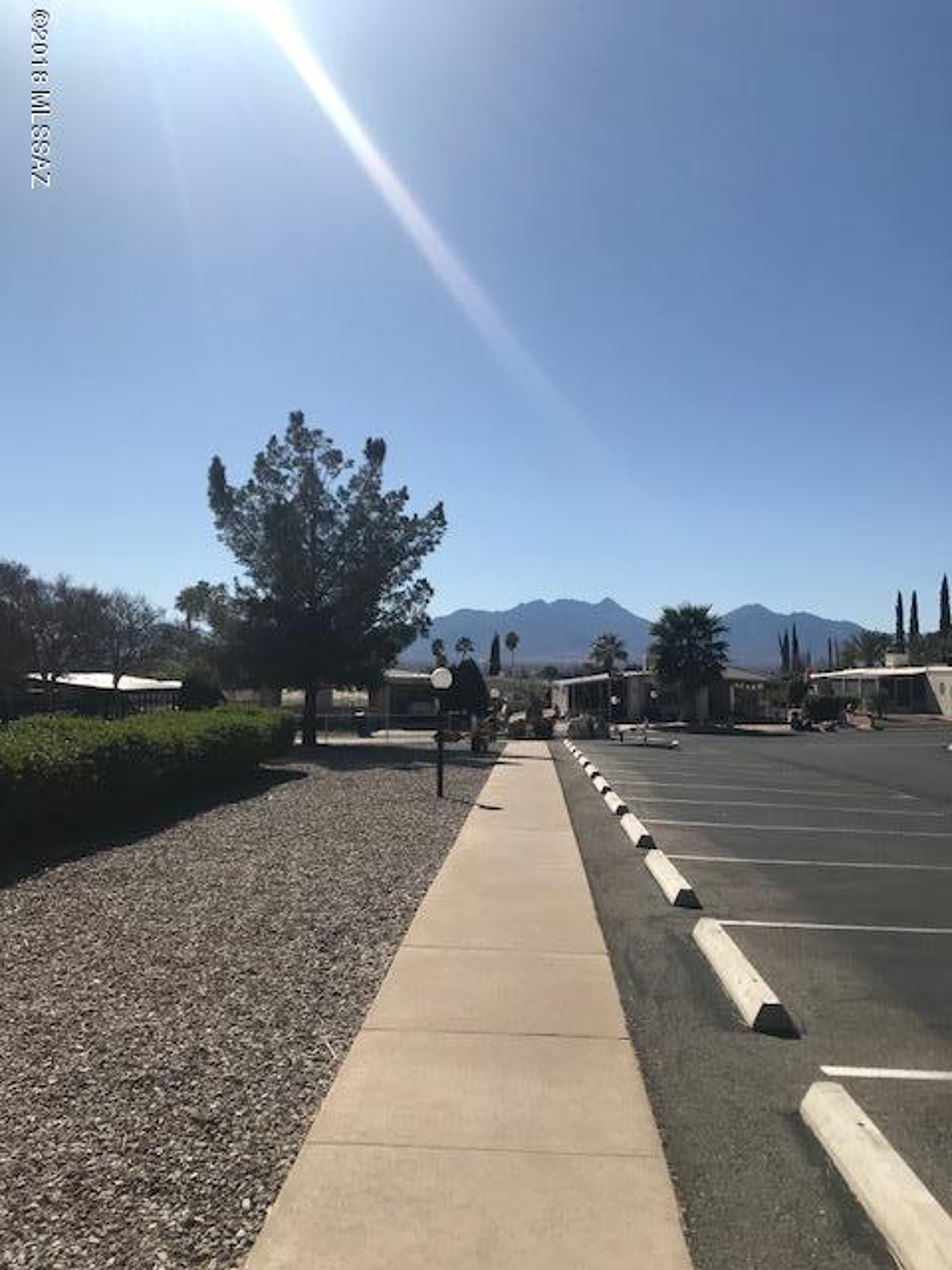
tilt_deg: +3.4
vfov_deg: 63.4
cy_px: 635
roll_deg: -0.1
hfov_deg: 49.7
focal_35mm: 28
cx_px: 476
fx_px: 1027
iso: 20
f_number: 1.8
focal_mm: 3.99
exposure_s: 1/5319
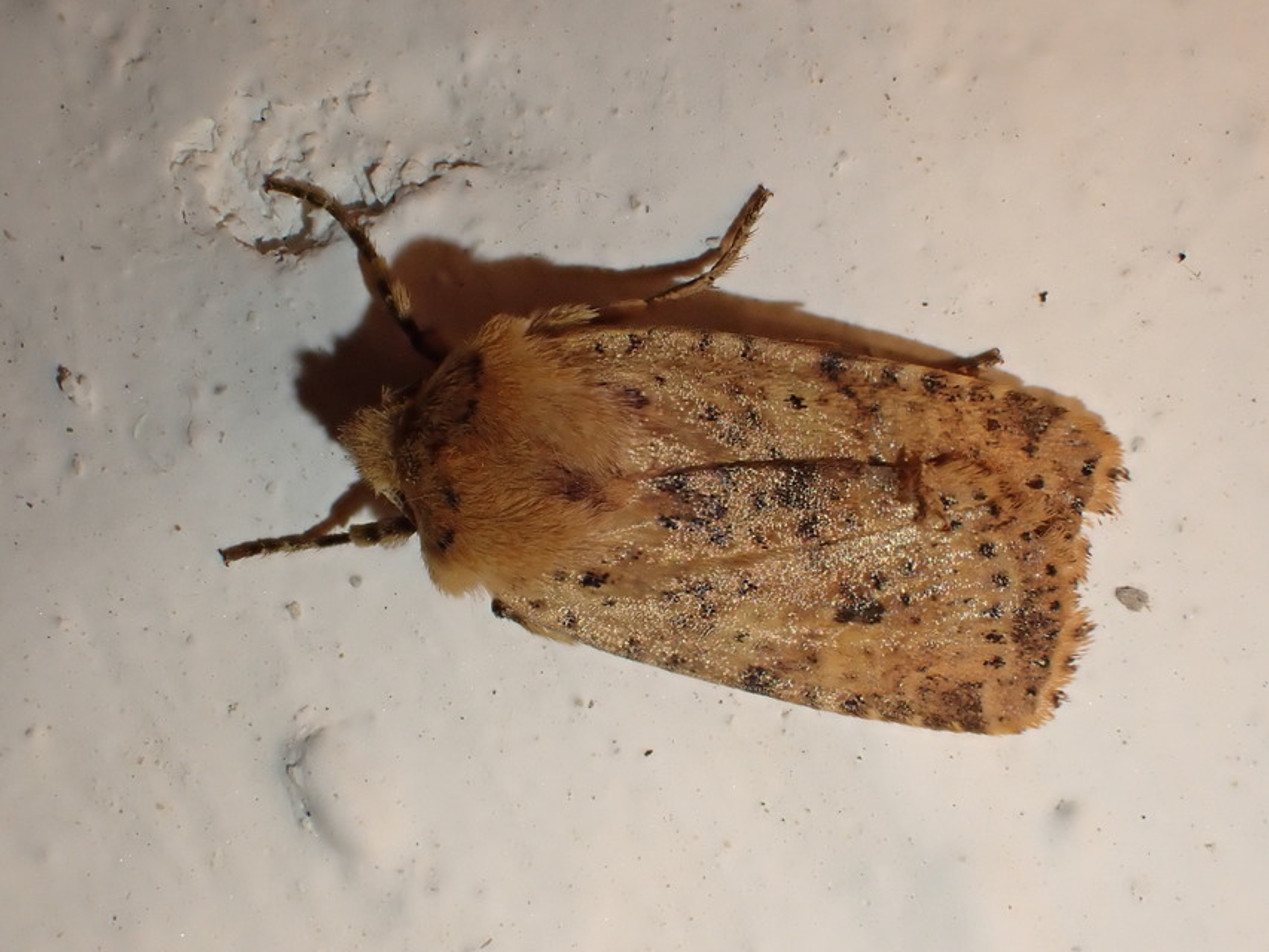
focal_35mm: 58
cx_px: 634
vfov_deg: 25.2
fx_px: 2127
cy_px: 476
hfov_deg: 33.2
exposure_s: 1/250
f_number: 5
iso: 320
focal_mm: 10.35
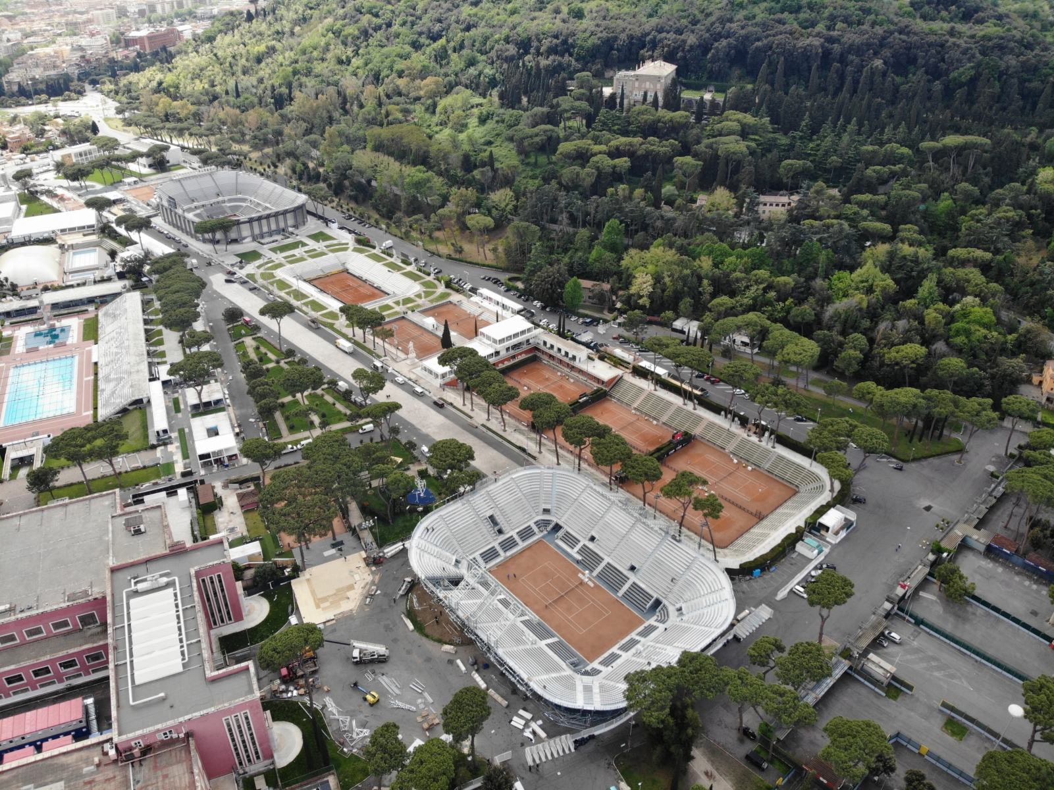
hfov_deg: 71.6
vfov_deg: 56.8
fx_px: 731
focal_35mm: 24
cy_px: 395
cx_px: 527
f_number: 2.8
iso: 100
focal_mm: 4.5
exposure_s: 1/328
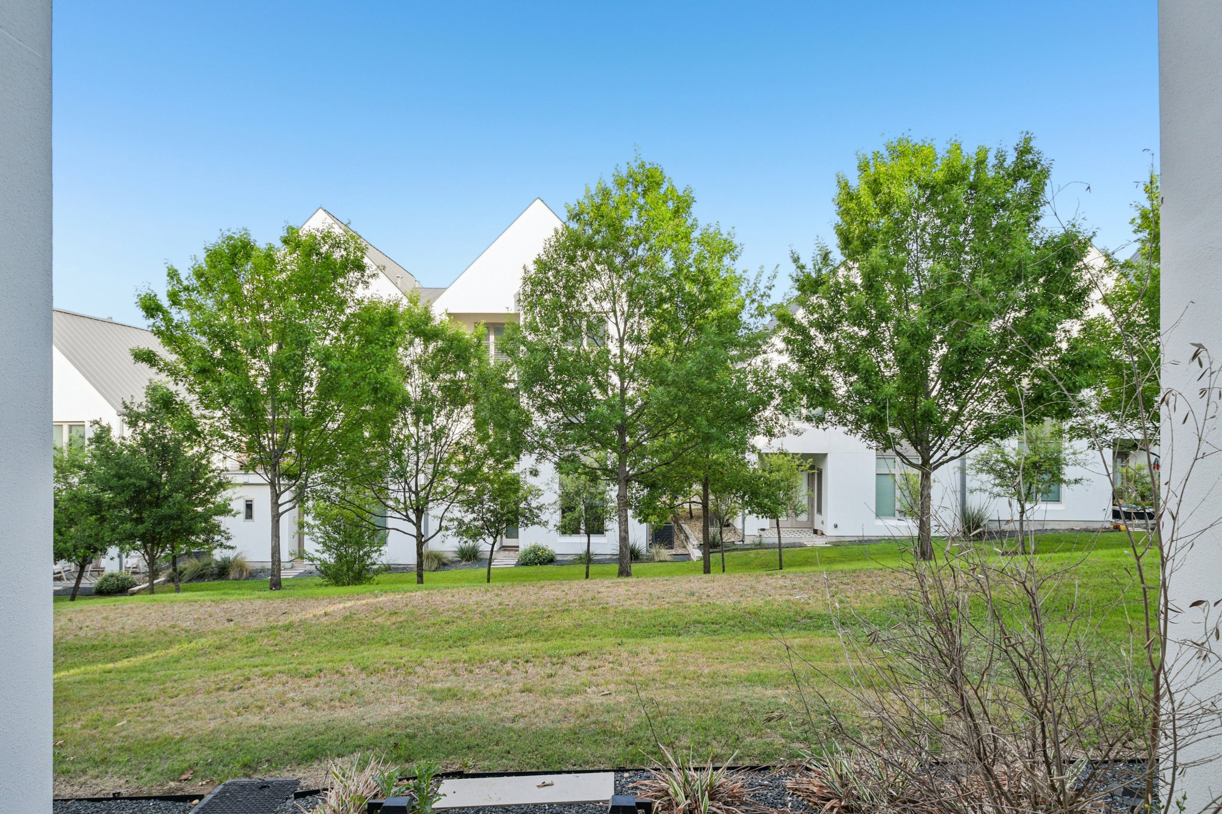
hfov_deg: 81.2
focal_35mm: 21
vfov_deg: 59.5
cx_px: 611
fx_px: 713
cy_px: 407
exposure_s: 1/160
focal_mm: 14
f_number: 8
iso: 400
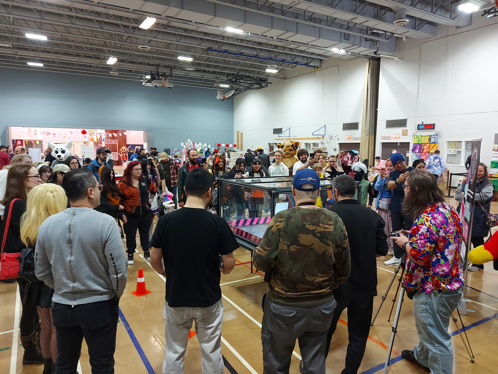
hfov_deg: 71.6
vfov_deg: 56.8
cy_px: 187
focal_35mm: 24
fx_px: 345
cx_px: 249
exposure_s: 1/30
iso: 200
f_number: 1.8
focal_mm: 5.23
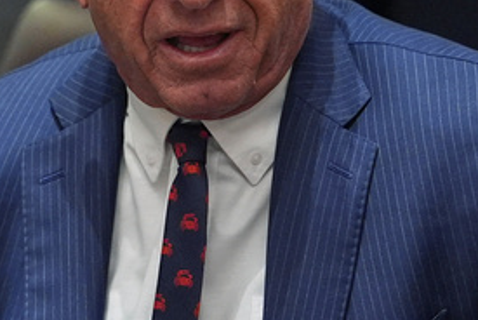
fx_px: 9636
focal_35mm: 725
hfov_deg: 2.8
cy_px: 220
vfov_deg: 1.9
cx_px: 254
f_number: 2.5
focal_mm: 130
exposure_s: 1/200
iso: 2000
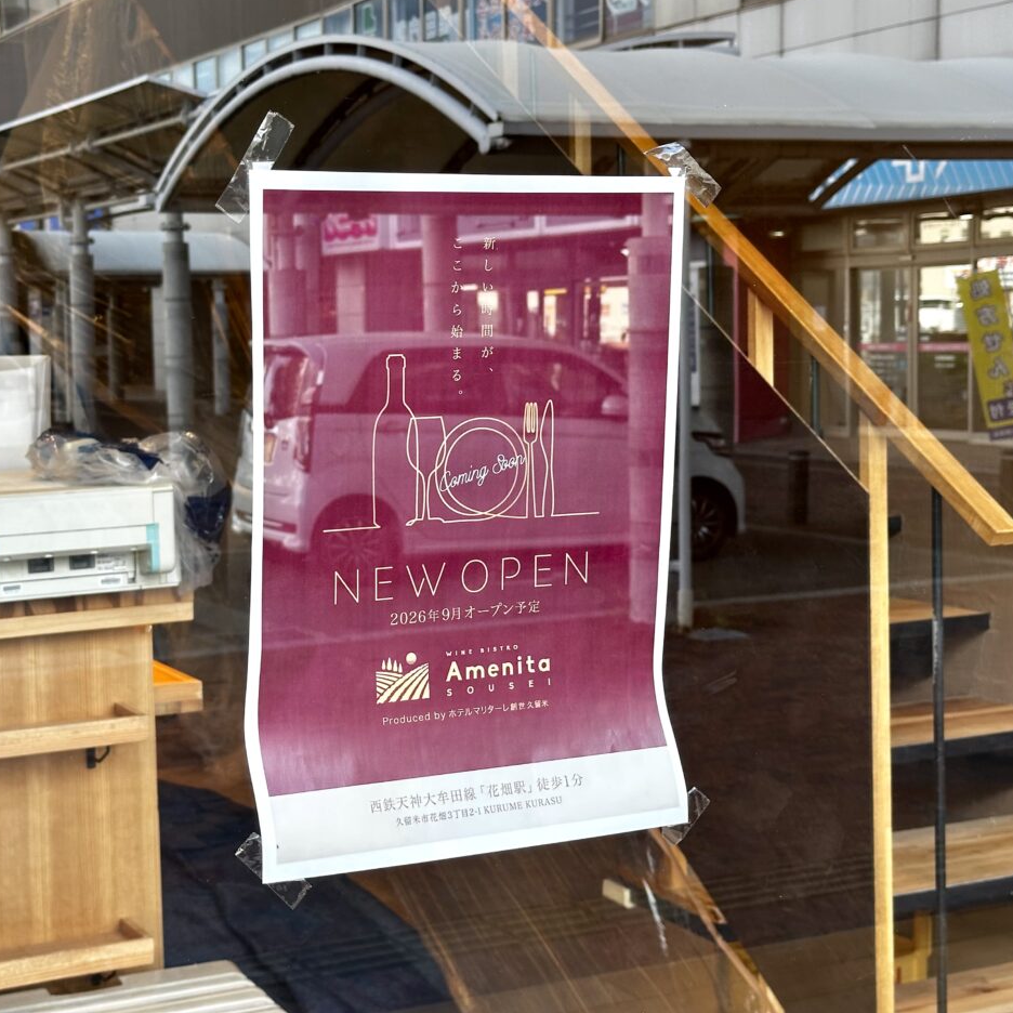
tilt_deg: -5.1
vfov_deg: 29.6
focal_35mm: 58
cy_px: 495
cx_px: 337
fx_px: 1920
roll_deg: +1.2
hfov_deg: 29.3
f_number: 1.78
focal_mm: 6.86
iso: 50
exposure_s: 1/121
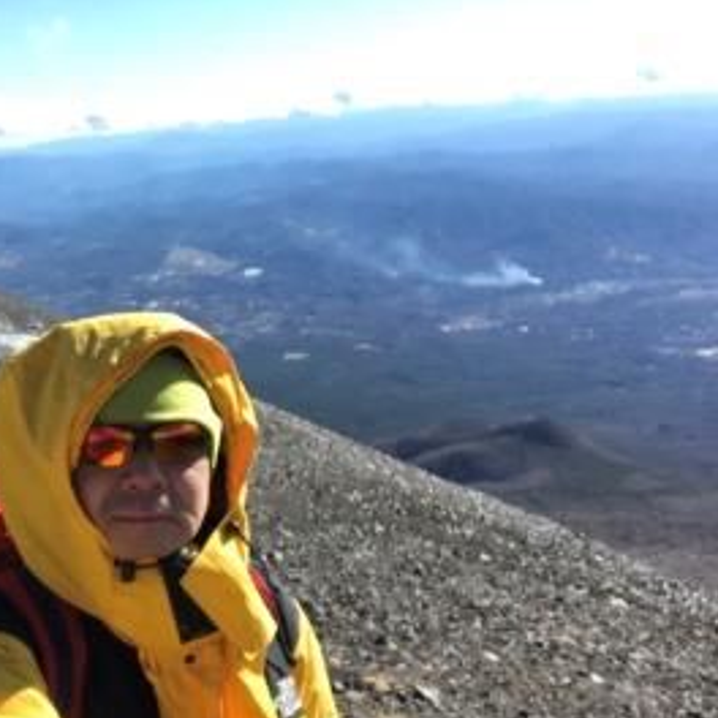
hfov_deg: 34.0
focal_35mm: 48
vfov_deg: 35.2
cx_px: 113
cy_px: 446
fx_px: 1126
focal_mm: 2.87
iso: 25
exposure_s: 1/750
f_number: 2.2
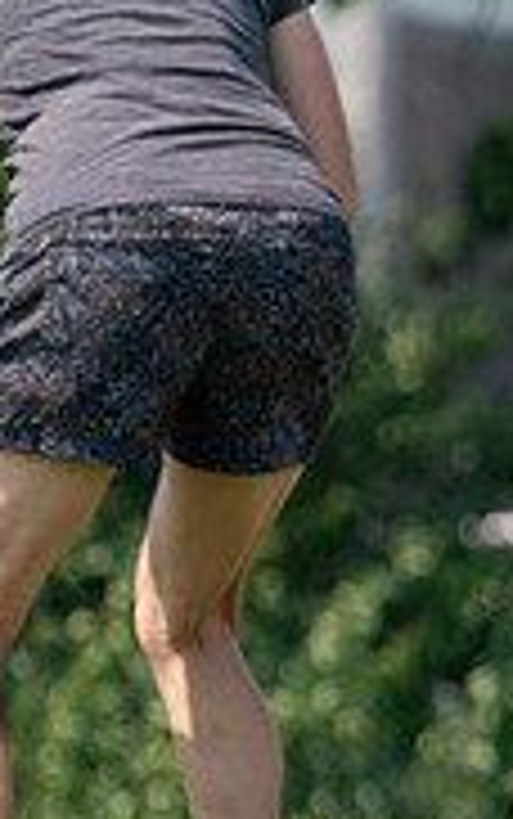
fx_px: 31246
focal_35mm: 1399
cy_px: 412
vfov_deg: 1.5
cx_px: 1197
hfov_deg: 0.9
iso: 1250
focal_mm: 430
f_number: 6.3
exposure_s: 1/4000
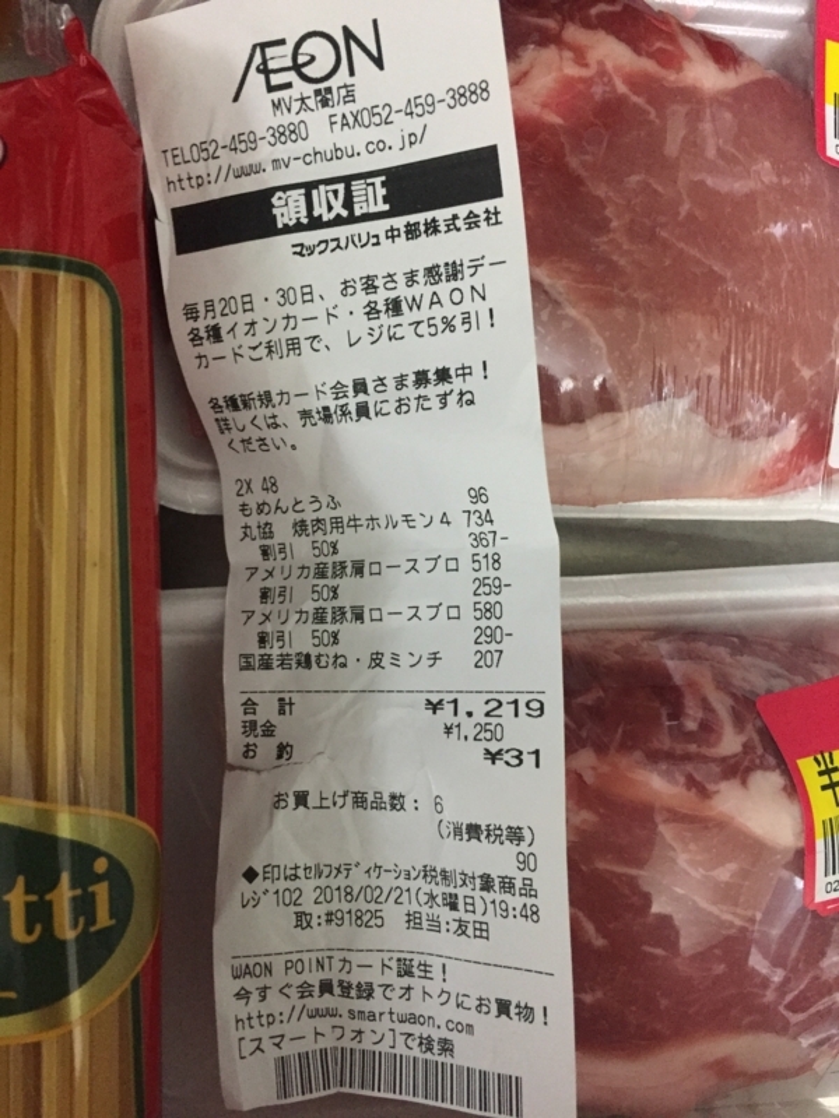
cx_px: 420
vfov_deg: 61.7
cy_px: 559
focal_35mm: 29
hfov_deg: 48.2
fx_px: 937
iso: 250
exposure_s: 1/15
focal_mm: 4.15
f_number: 2.2
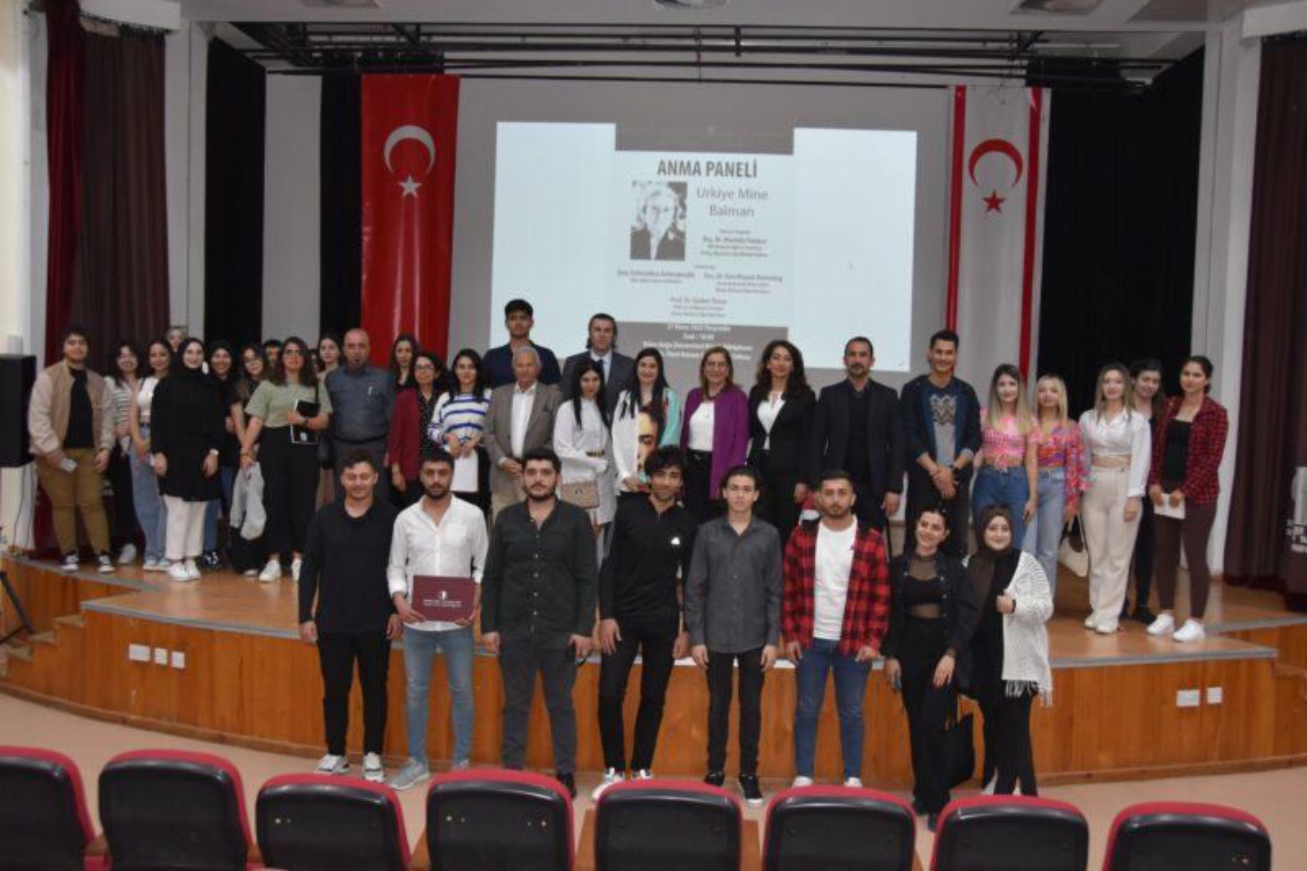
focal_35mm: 33
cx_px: 654
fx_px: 1198
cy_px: 436
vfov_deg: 40.0
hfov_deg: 57.2
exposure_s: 1/100
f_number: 3.8
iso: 1600
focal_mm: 22
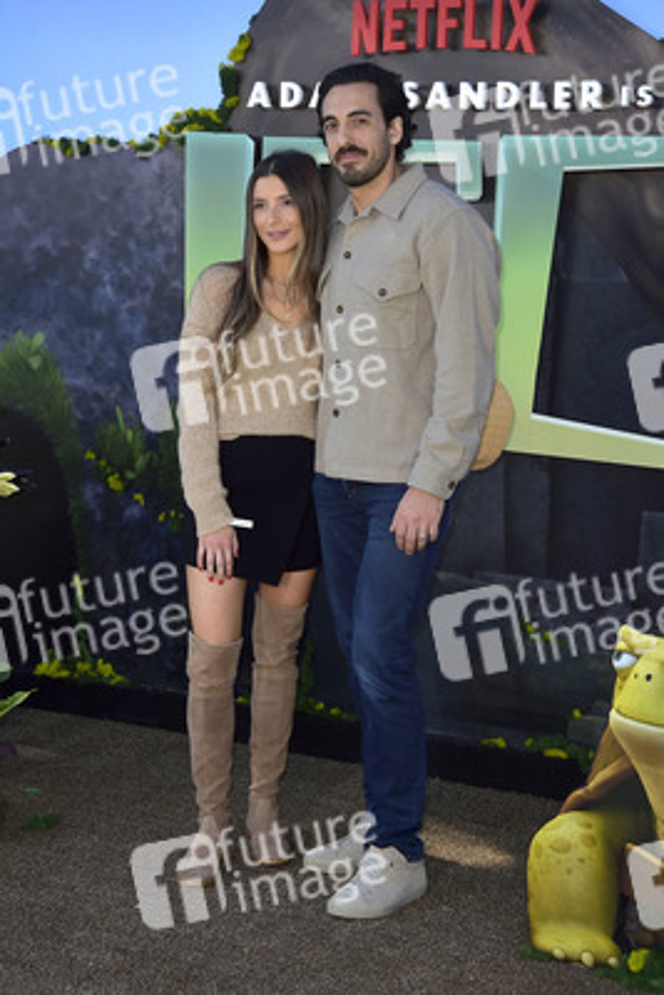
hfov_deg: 24.2
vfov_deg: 35.6
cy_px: 498
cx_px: 332
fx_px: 1548
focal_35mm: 56
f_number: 7.1
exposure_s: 1/250
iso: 125
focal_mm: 56
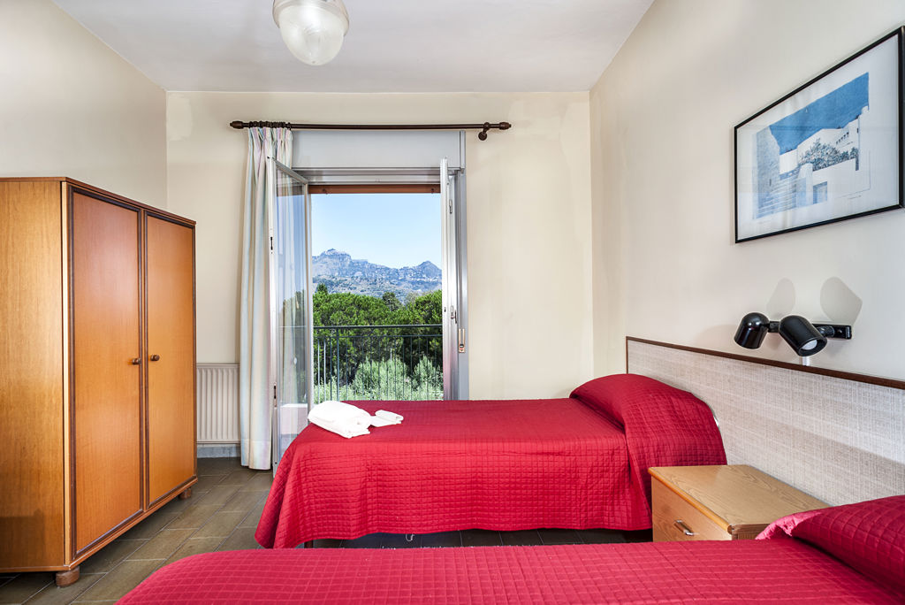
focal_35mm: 18
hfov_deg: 90.0
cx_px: 452
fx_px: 453
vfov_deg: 67.5
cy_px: 302
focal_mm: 18
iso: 200
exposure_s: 1/200
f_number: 7.1
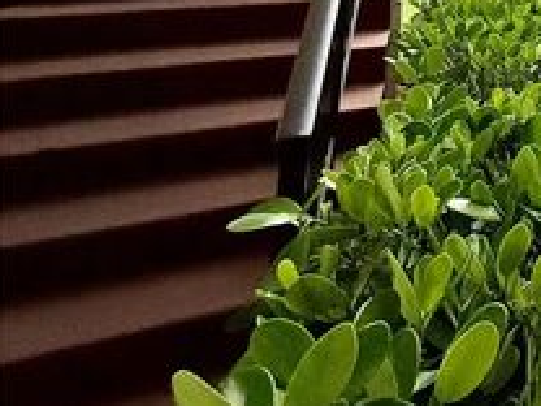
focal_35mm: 43
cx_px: 830
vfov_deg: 26.7
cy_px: -161
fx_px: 672
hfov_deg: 27.7
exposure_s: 1/760
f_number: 2.2
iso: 64
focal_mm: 2.22
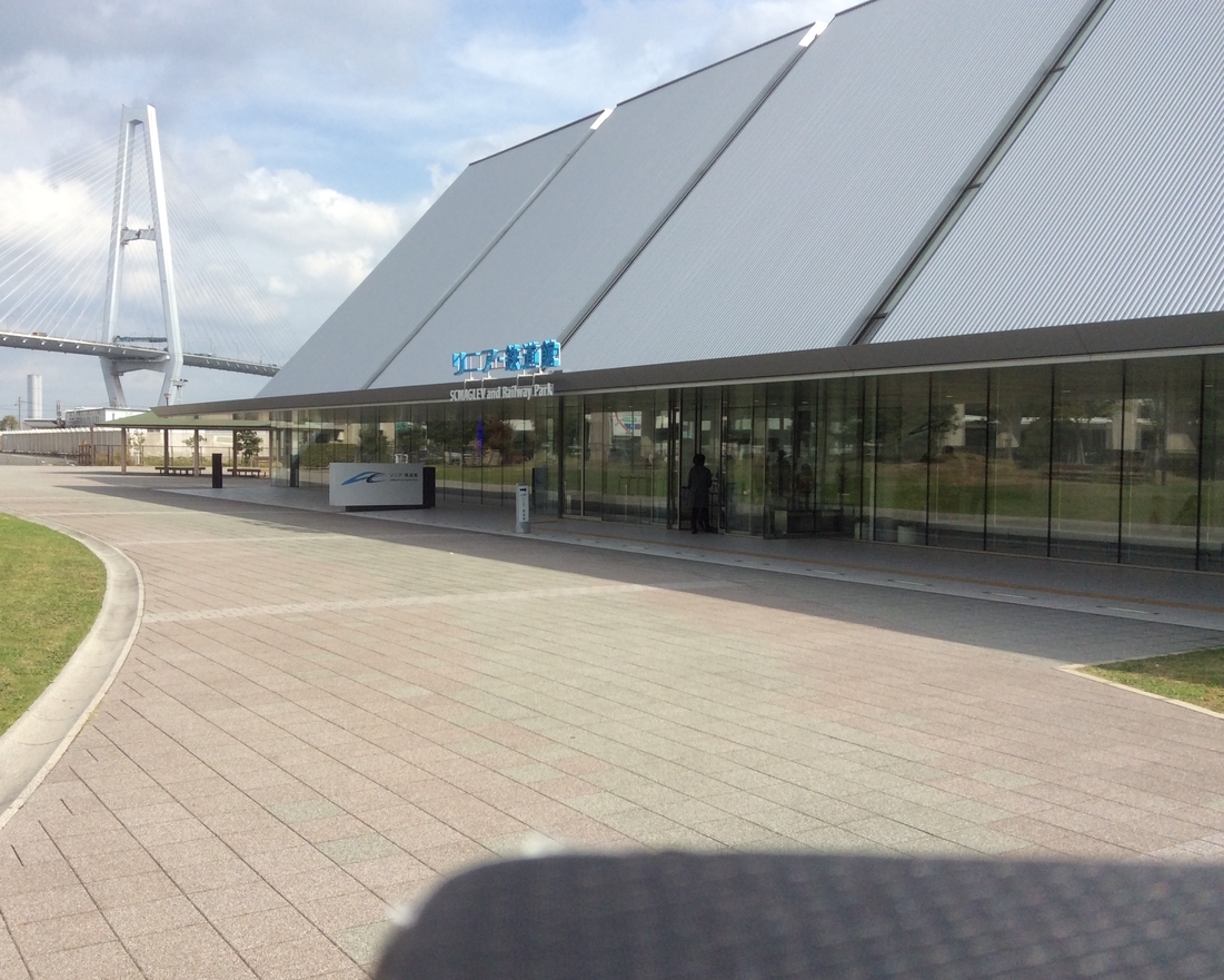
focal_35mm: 34
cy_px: 497
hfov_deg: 52.8
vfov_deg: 43.4
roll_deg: -1.3
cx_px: 558
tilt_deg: -3.9
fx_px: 1232
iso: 32
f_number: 2.4
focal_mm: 3.3
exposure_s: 1/1395
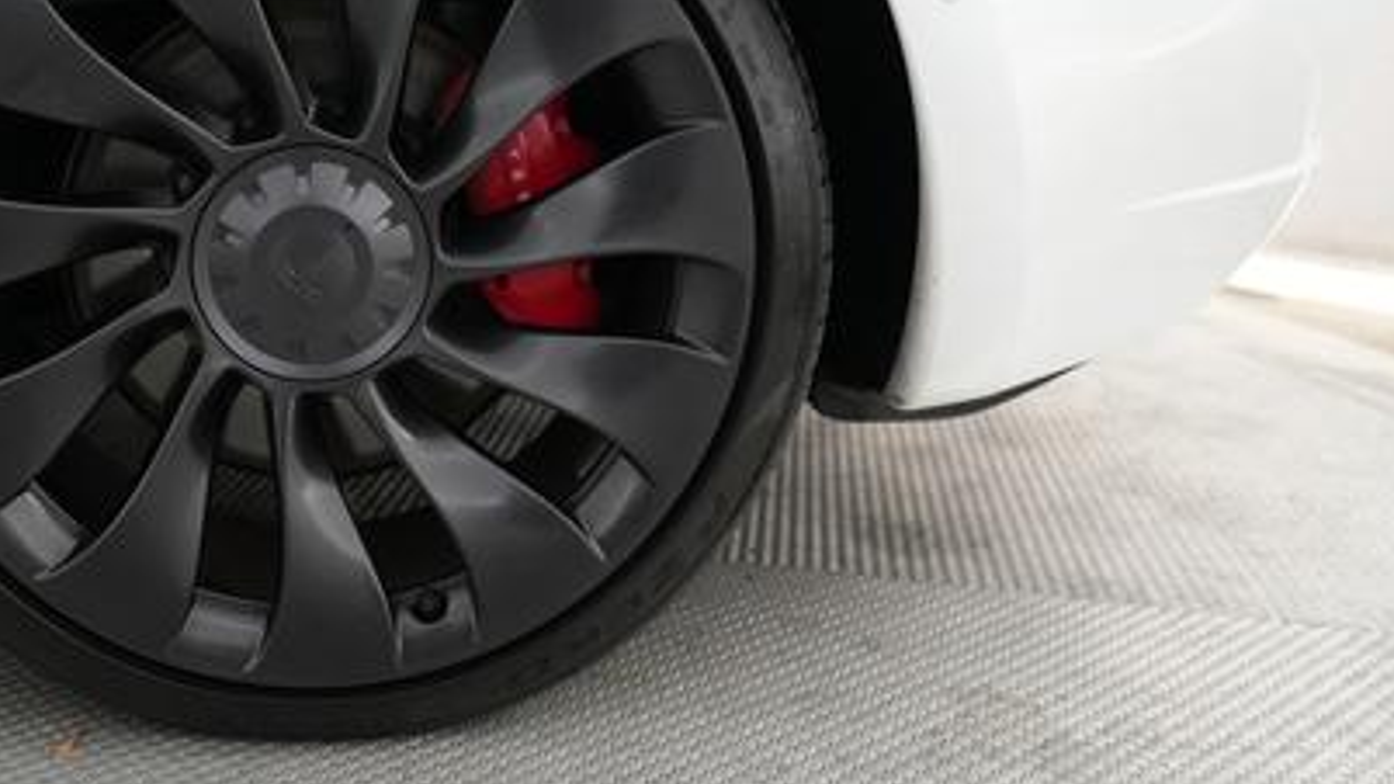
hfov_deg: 48.2
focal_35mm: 40
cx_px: 322
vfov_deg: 29.5
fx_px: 1478
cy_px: 260
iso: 3200
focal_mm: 24
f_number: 2.8
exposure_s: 1/160
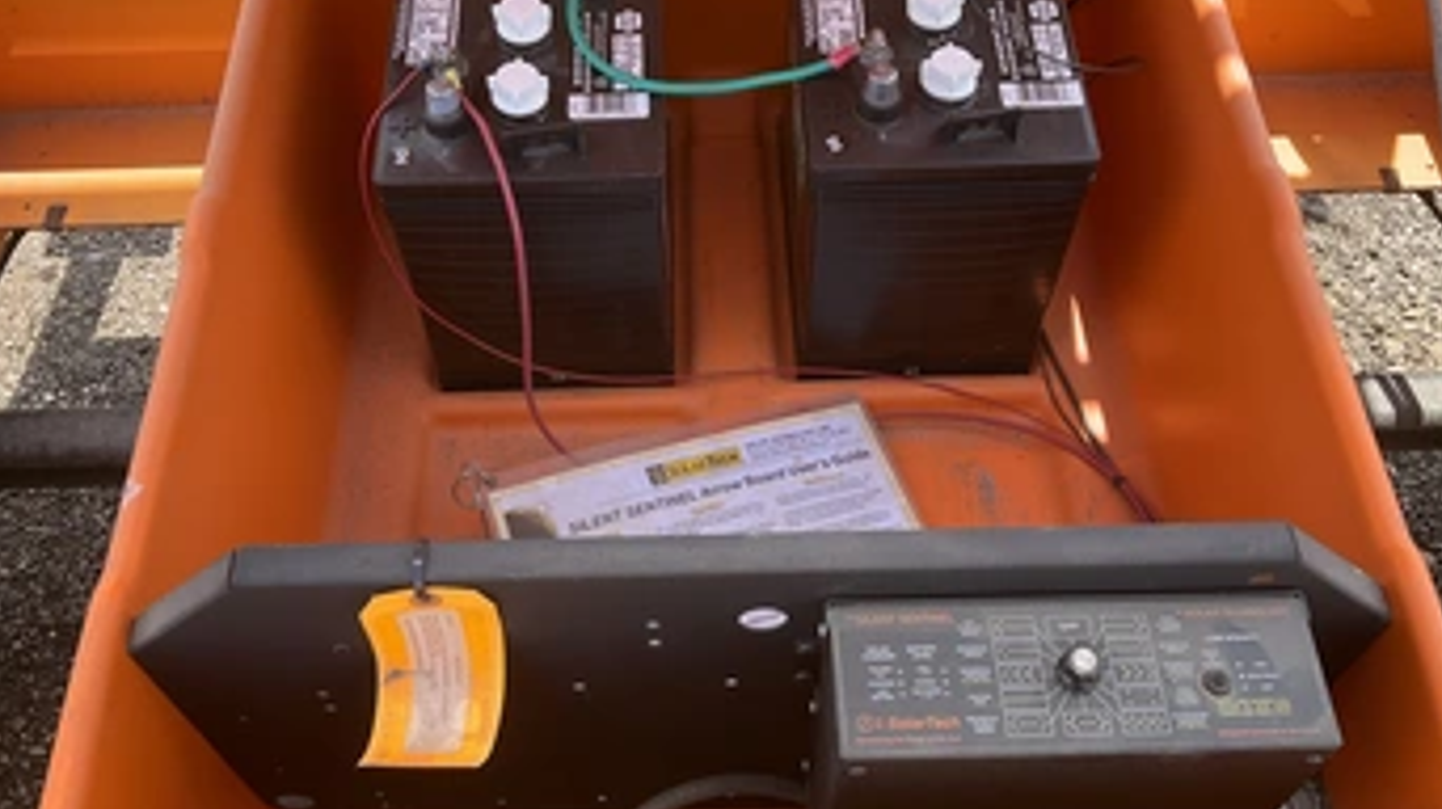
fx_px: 1414
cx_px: 725
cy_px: 375
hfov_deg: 54.0
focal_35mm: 37
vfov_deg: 31.9
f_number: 1.8
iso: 25
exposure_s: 1/284
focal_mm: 3
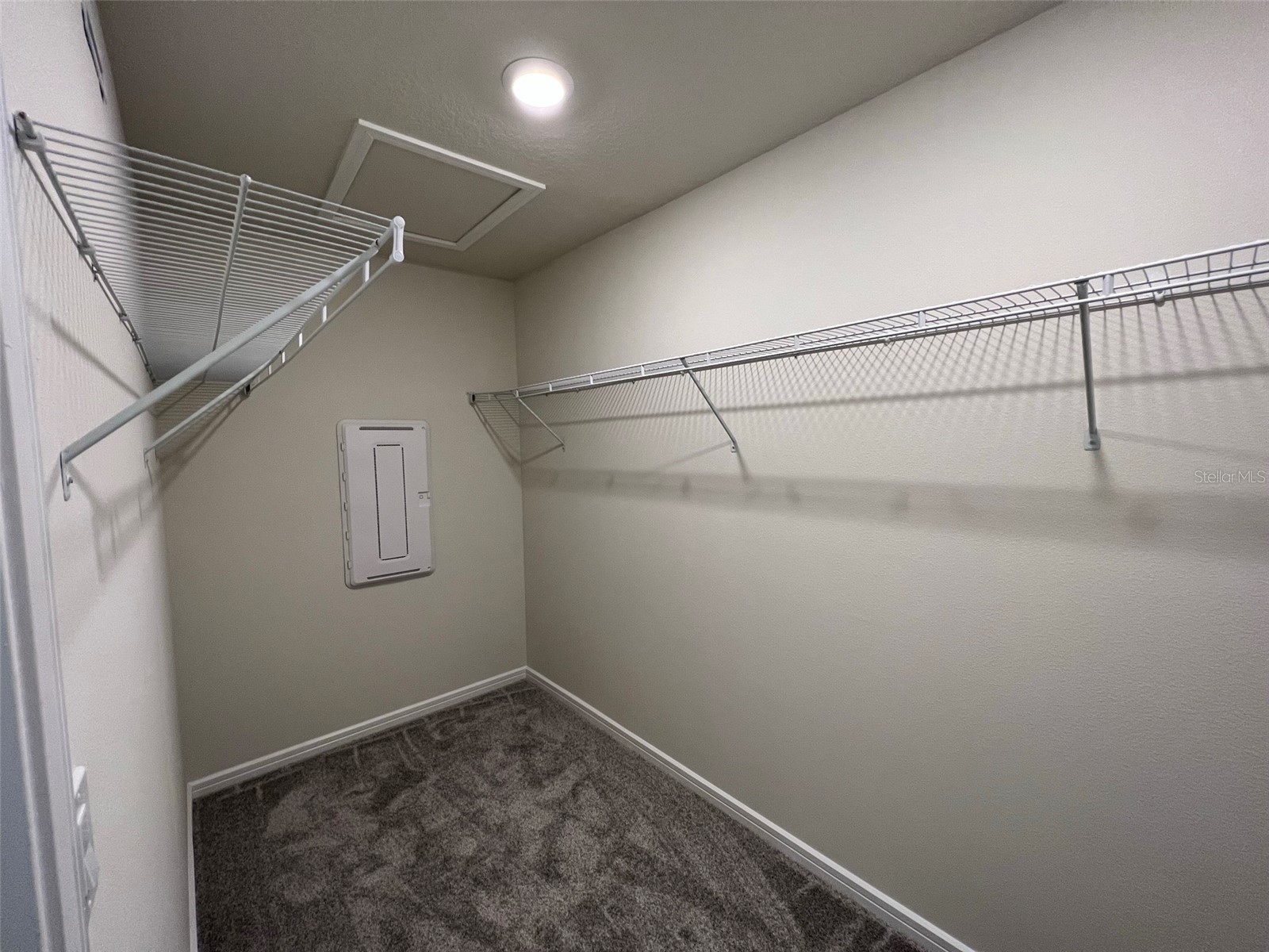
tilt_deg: -3.7
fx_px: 477
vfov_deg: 89.9
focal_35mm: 13
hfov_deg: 106.2
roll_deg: +0.5
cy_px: 476
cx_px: 634
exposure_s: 1/120
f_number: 1.8
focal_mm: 1.57
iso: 200
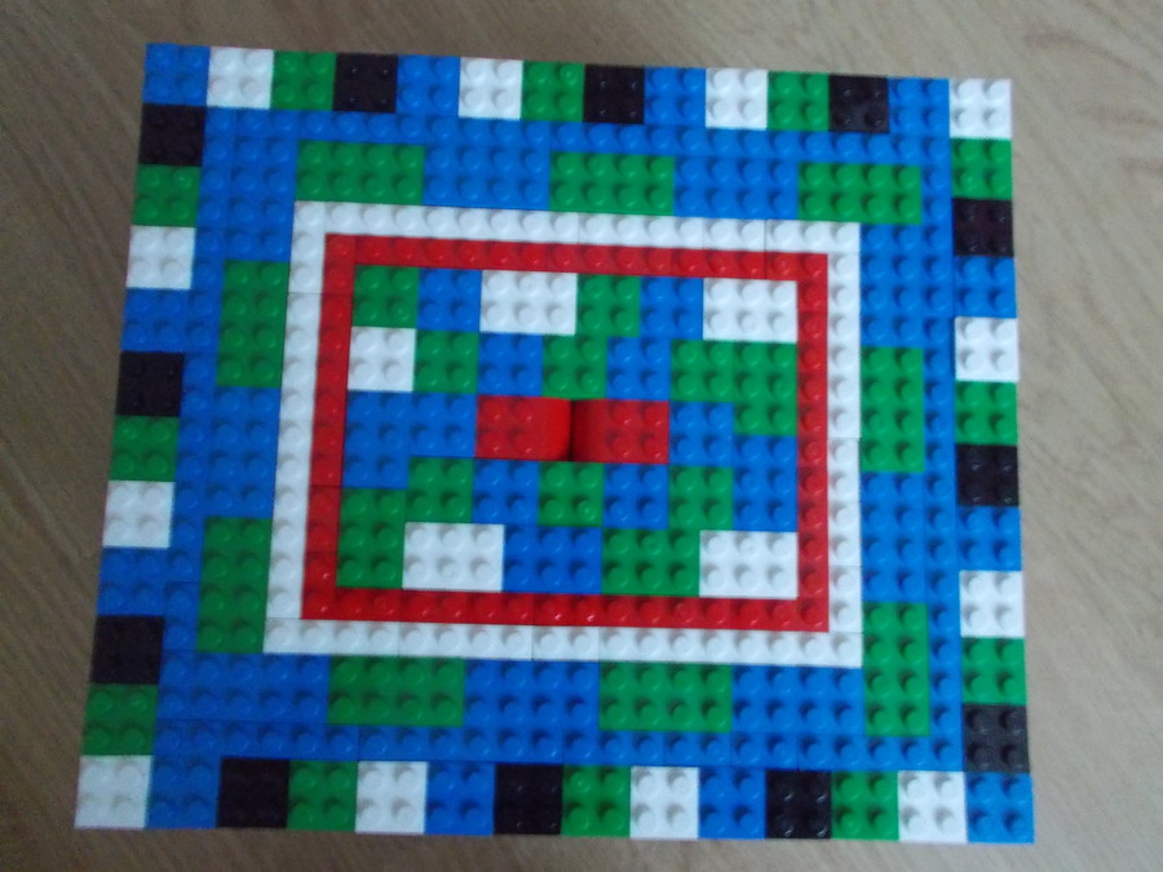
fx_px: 1008
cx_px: 582
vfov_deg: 46.8
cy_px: 436
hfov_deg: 60.0
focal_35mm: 30
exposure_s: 1/13
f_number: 3.4
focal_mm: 5.3
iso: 800
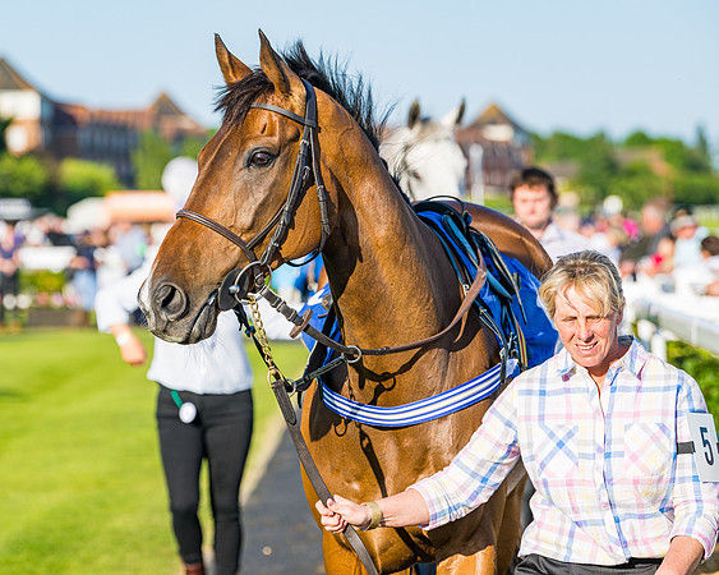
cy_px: 288
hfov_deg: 11.4
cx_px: 287
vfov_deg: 9.1
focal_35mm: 169
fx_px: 3596
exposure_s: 1/1250
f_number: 5
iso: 200
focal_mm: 150
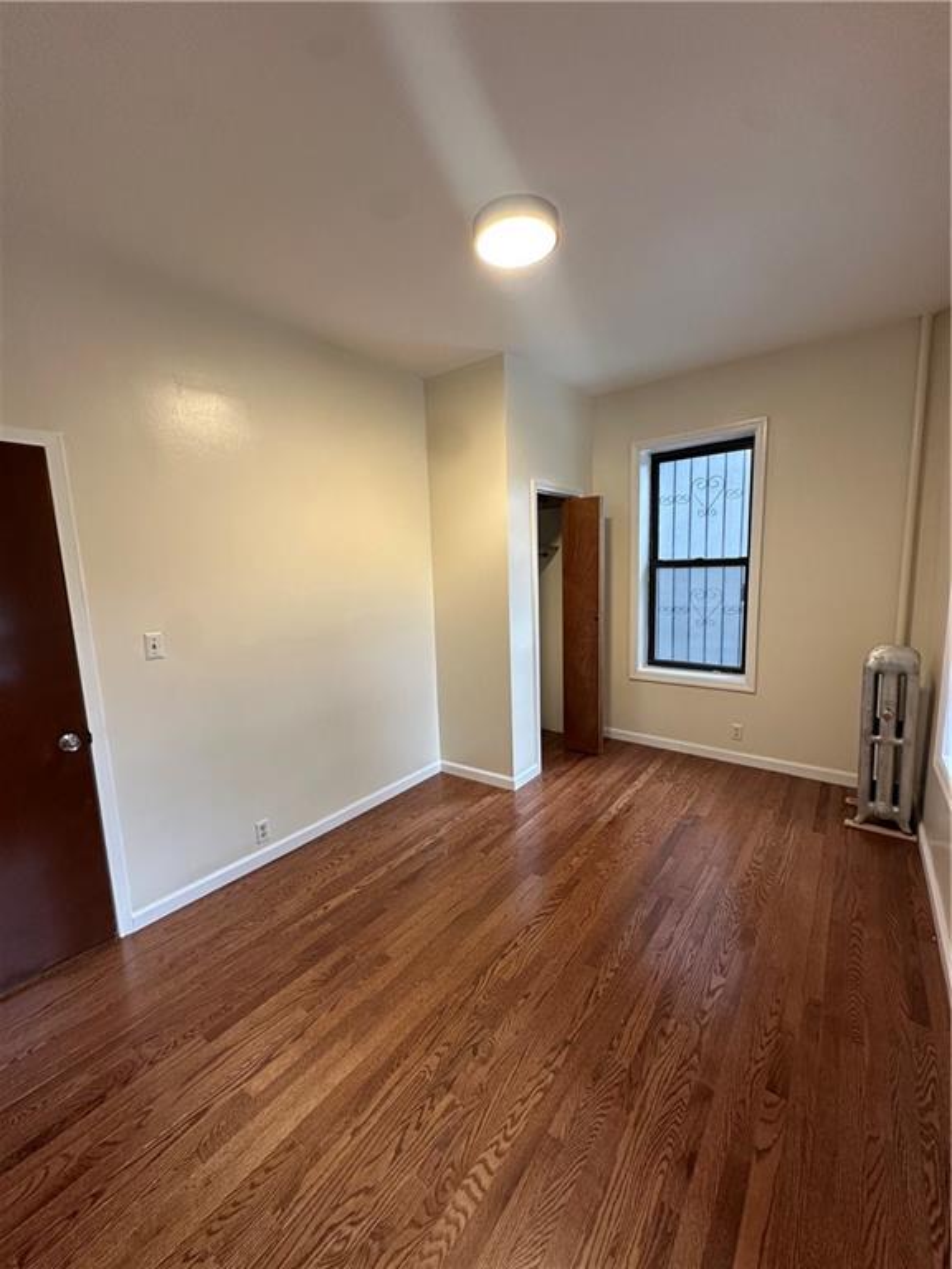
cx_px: 476
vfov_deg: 102.1
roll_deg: +1.5
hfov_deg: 85.7
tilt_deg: -7.7
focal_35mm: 14
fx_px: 513
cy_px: 634
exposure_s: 1/120
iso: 200
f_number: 2.2
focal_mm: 2.22
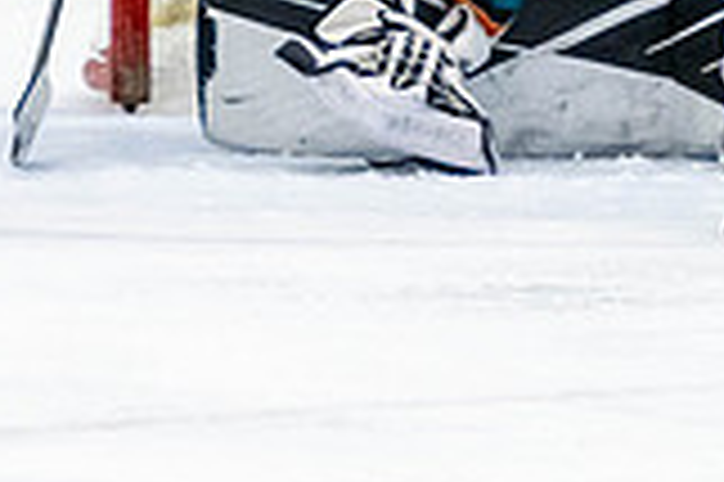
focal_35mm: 1060
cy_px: -296
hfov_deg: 1.9
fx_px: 21296
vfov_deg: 1.3
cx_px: 974
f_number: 2.8
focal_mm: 160
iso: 3200
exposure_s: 1/640
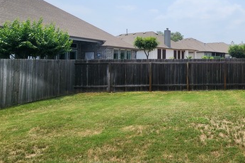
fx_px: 170
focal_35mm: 25
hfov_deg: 62.5
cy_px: 54
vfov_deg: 50.4
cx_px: 210
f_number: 2.2
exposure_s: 1/3255
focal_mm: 2.2
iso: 50
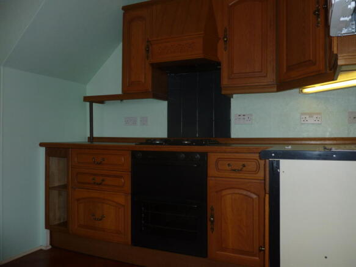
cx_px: 178
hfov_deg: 63.5
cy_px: 134
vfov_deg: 49.7
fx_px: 288
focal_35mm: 28
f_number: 3.3
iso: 100
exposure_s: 1/60
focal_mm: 5
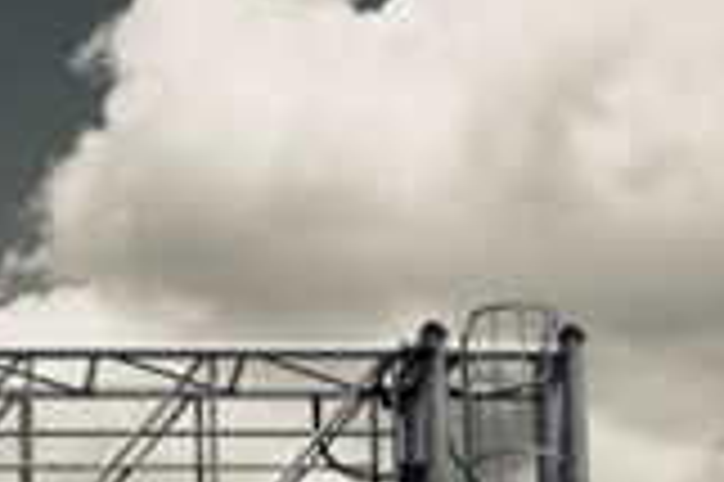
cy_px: 743
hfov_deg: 12.7
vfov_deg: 8.5
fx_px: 3154
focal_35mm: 157
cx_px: -216
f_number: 9
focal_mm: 28
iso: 400
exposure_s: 1/2500
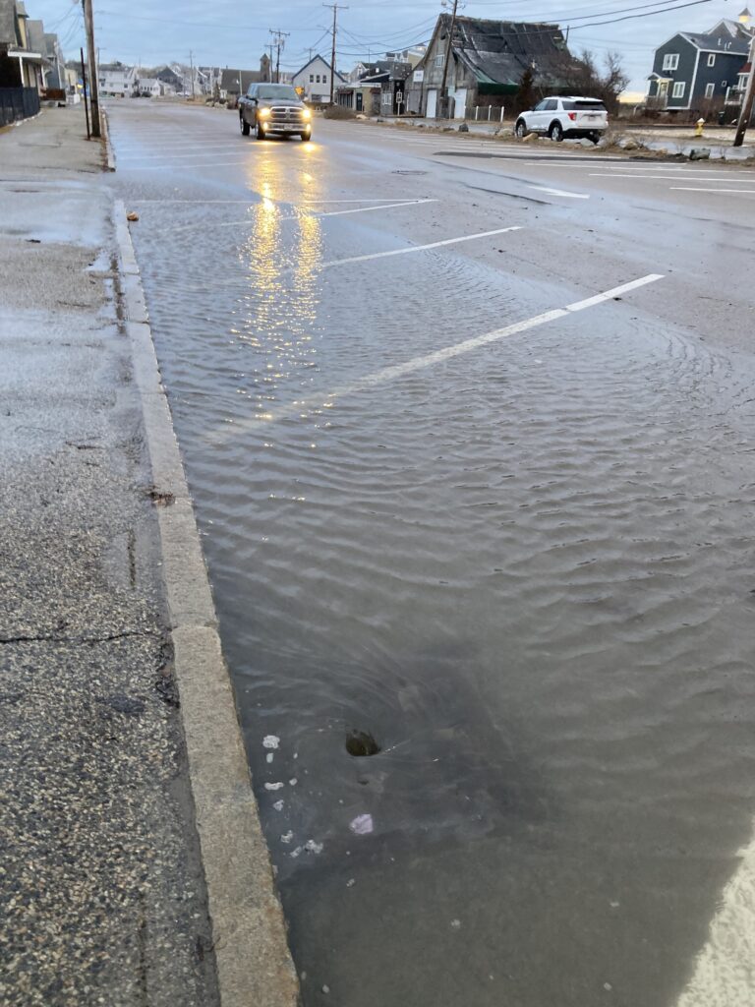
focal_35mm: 28
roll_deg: -3.3
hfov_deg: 49.7
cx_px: 378
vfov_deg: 63.4
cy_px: 504
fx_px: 814
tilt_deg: -25.2
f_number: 1.8
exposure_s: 1/60
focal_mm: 3.99
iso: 160
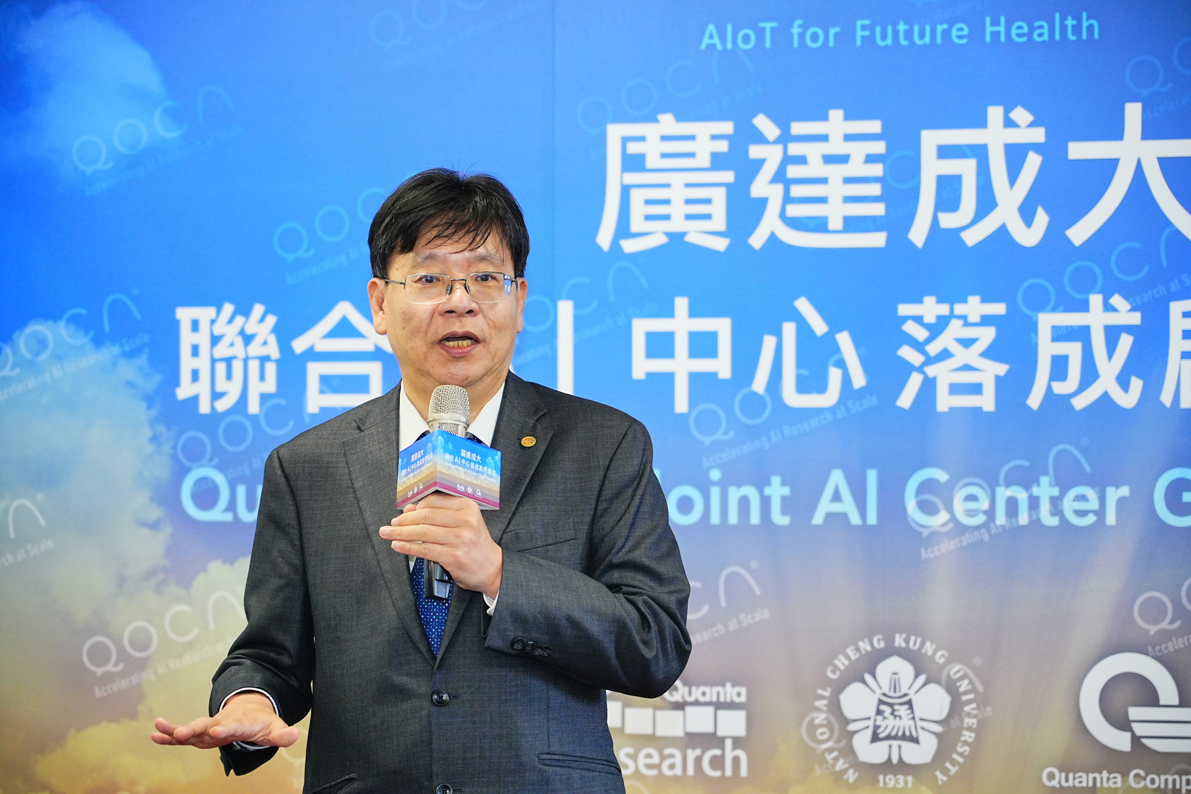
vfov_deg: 13.0
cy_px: 397
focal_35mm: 105
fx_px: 3473
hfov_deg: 19.5
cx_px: 596
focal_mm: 105
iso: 2500
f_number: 4
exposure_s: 1/125
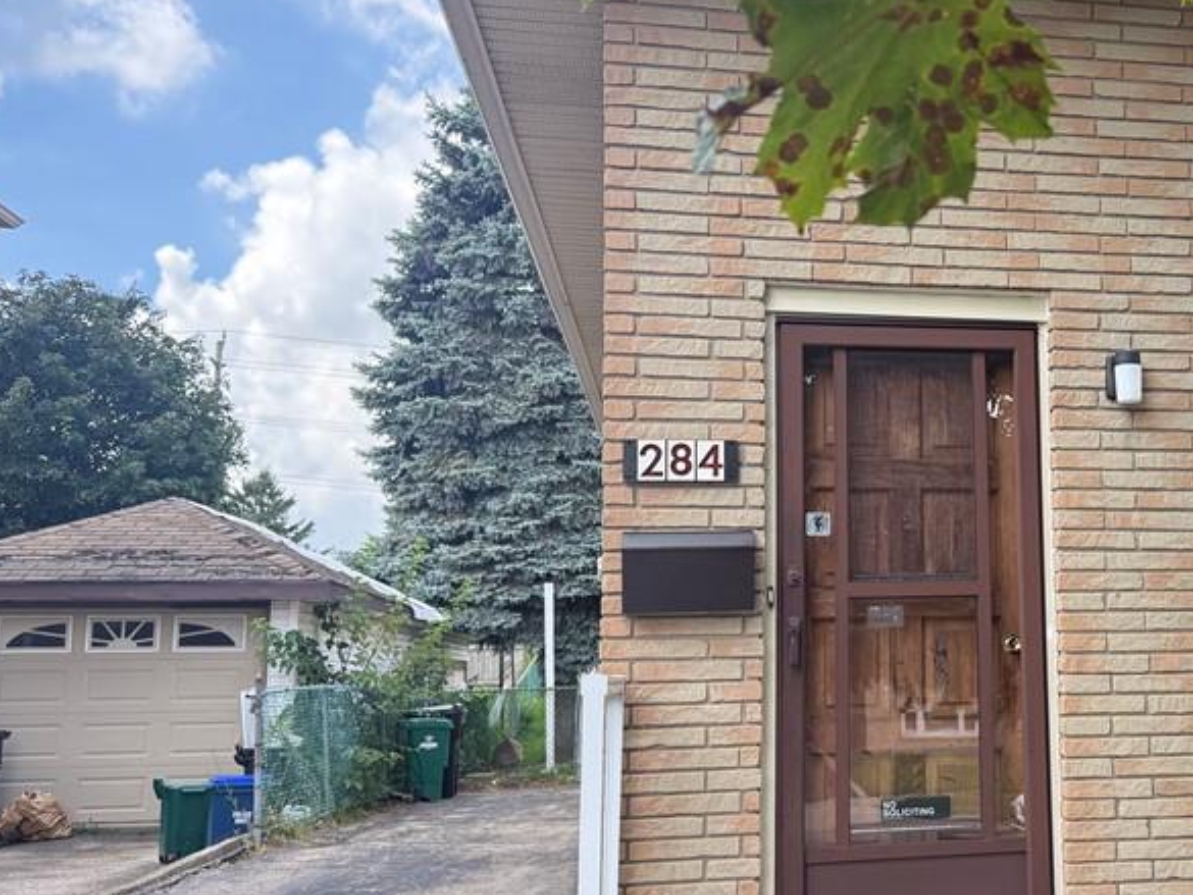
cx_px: 1018
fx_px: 1448
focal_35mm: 42
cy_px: 469
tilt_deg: +8.0
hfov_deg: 42.0
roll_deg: +1.3
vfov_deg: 34.4
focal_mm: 6.76
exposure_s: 1/920
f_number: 1.78
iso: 100
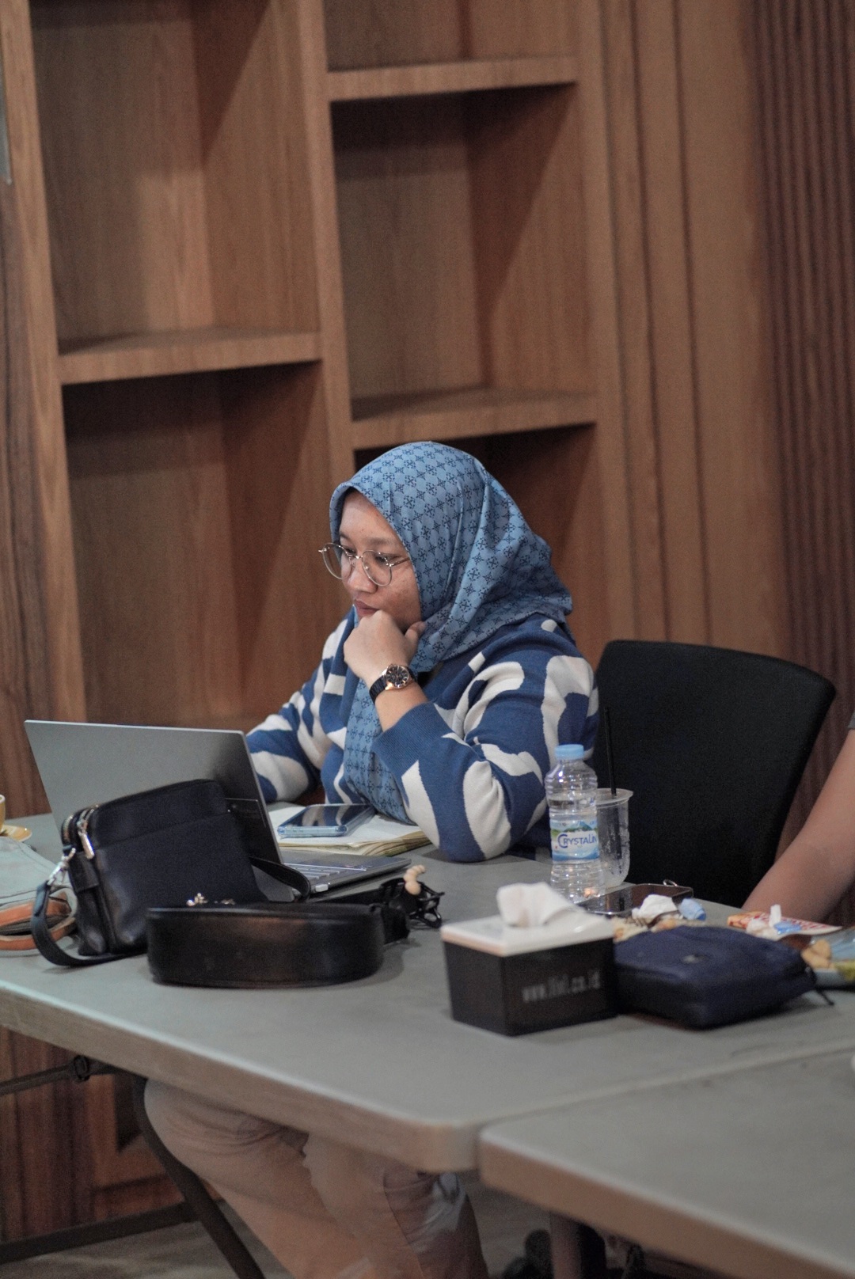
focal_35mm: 128
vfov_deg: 16.1
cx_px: 428
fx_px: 4534
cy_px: 640
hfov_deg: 10.8
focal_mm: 85
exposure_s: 1/200
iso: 800
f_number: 1.8
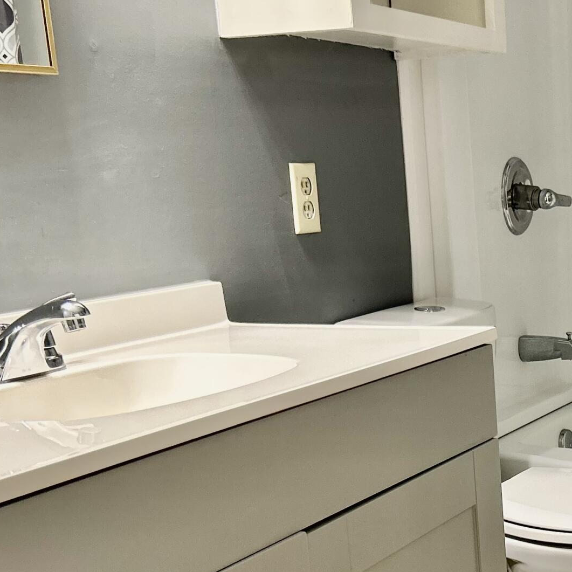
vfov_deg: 26.0
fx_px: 1215
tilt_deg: -13.6
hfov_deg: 25.2
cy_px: 451
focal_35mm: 65
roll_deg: +2.3
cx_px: 578
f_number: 1.5
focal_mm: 5.7
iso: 160
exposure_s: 1/60
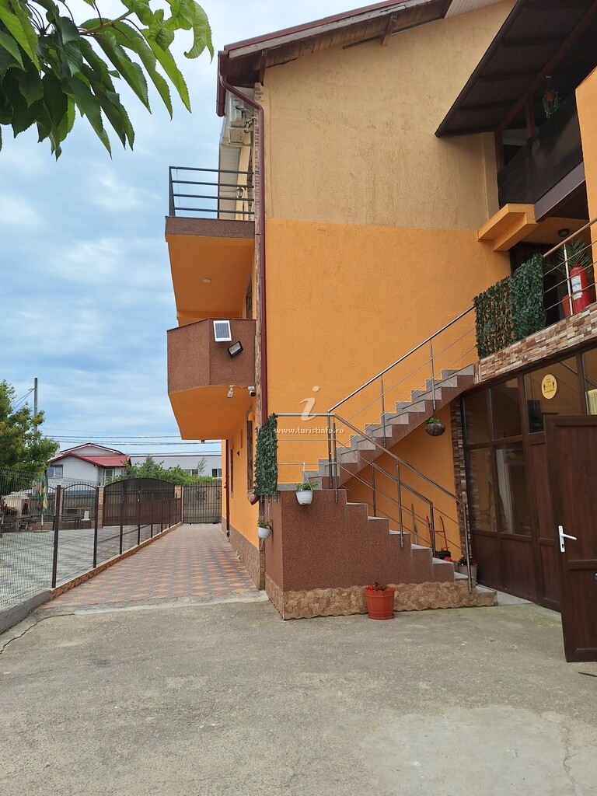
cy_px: 398
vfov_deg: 73.9
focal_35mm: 23
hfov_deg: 58.9
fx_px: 529
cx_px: 298
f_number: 1.8
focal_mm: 5.54
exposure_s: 1/1143
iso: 40
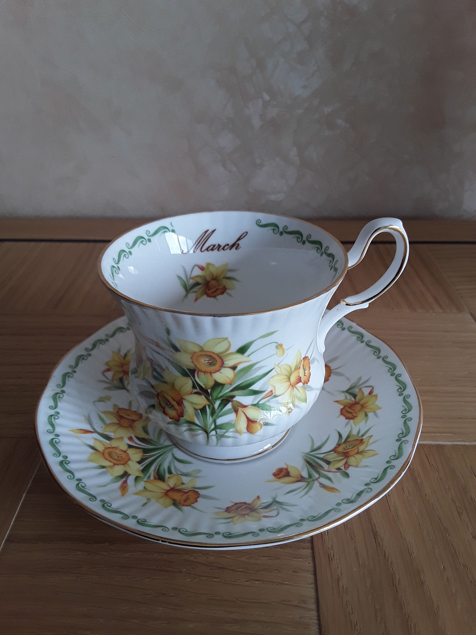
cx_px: 238
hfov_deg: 51.4
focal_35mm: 27
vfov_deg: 65.3
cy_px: 318
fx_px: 495
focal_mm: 2.91
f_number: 1.9
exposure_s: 1/50
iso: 40
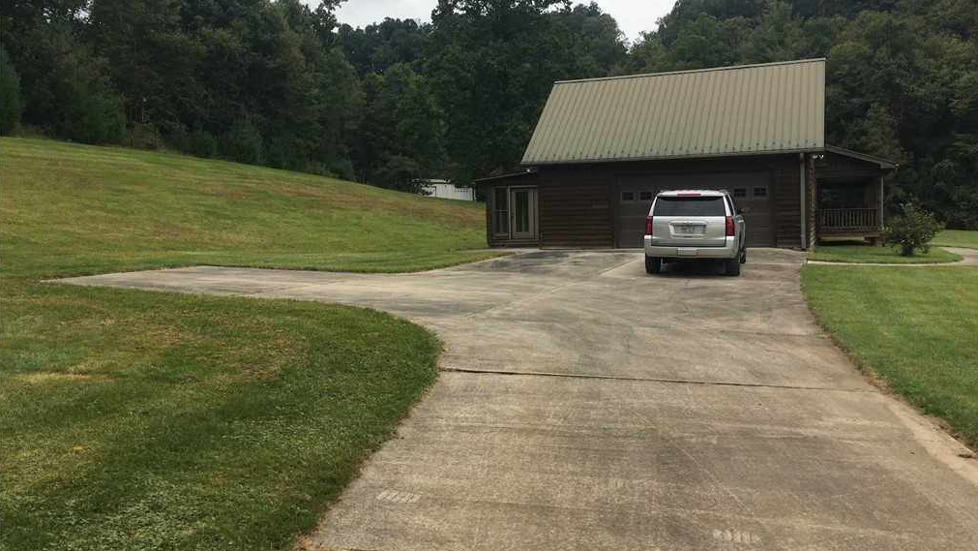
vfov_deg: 36.7
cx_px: 490
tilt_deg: -1.9
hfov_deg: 61.0
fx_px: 830
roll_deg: +0.8
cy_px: 247
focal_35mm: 32
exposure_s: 1/545
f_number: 2.2
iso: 25
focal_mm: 4.15
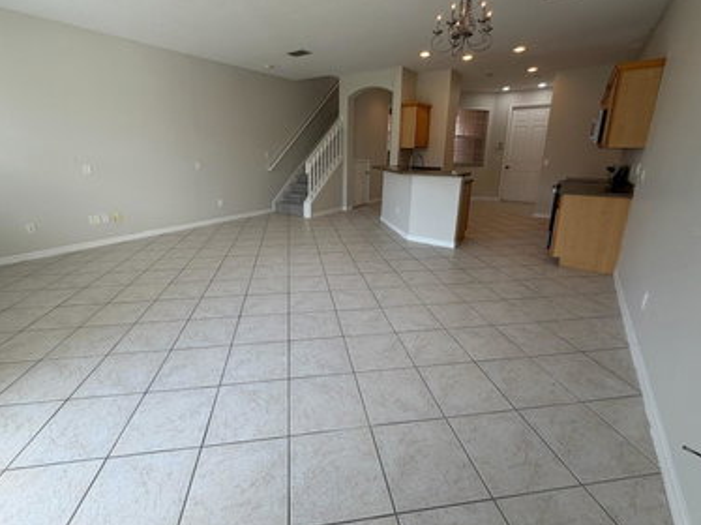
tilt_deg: -14.9
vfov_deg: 77.7
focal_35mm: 16
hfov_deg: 94.5
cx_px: 338
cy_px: 231
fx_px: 324
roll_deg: -0.1
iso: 64
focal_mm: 2.22
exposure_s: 1/120
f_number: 2.2
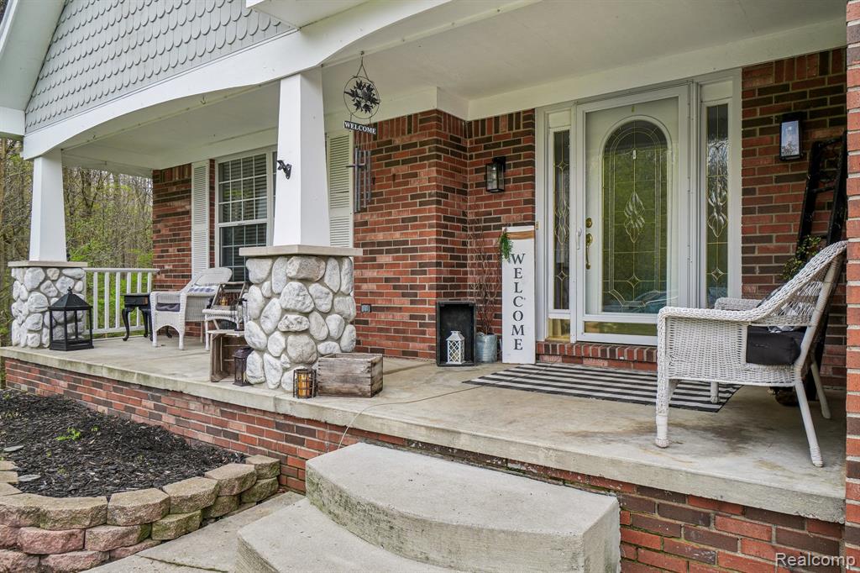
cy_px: 286
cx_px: 430
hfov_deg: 73.8
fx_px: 573
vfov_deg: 53.1
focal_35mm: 24
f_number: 8
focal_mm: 16
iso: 100
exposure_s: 1/45
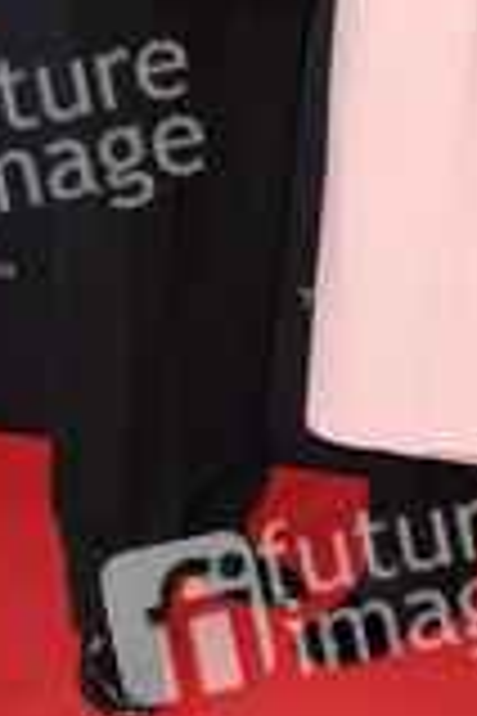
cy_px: -77
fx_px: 2902
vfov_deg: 13.8
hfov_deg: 9.3
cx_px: 464
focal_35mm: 146
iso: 1000
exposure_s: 1/250
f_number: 5.6
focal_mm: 58
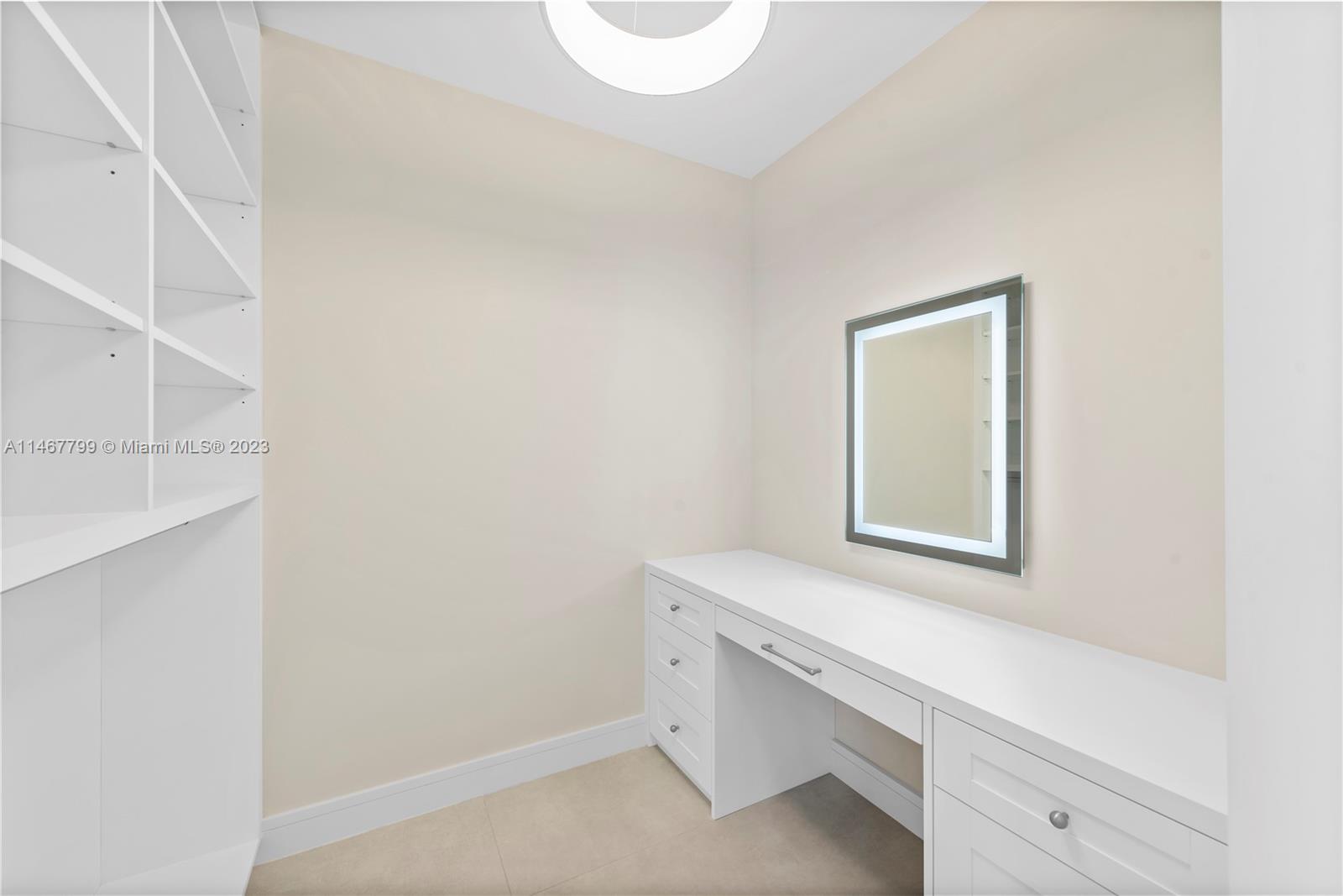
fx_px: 522
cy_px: 448
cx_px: 672
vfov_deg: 81.2
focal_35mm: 14
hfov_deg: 104.2
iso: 200
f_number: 8
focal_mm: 14
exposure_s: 1/6
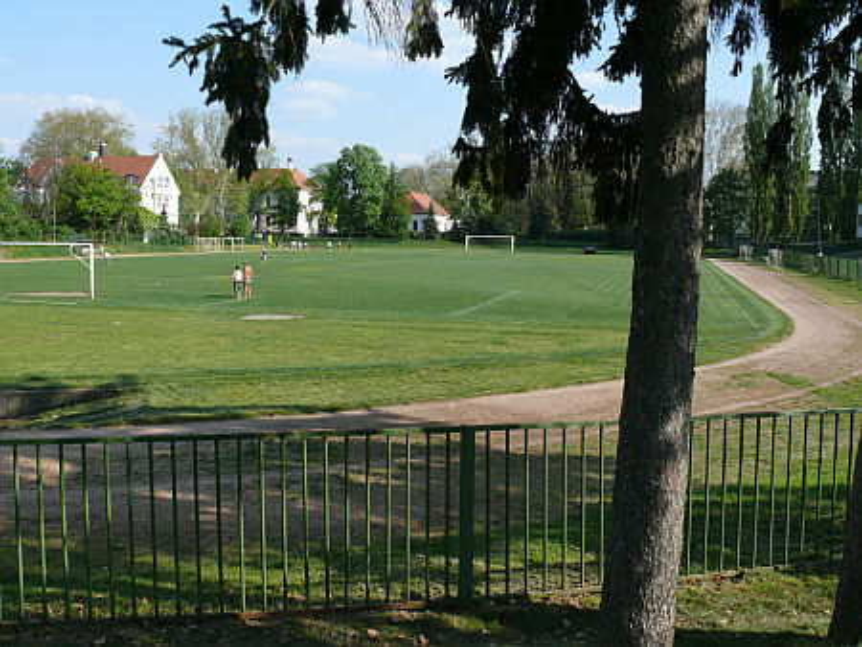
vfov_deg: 40.7
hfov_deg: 52.6
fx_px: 872
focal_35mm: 35
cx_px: 431
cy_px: 324
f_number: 5.6
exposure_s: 1/400
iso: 100
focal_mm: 7.4
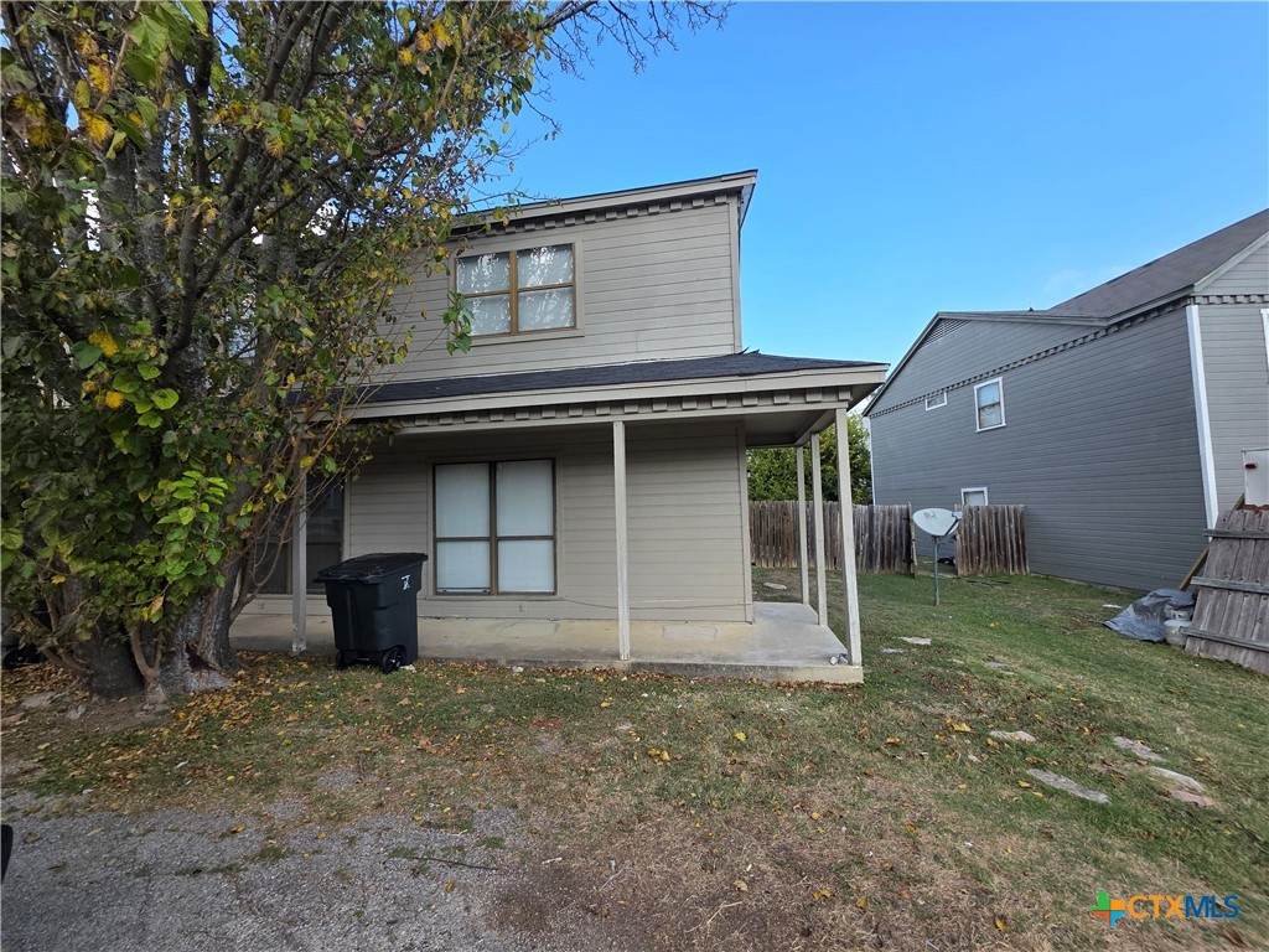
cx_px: 634
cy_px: 476
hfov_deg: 106.2
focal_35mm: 13
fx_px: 477
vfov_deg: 89.9
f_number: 1.9
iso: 40
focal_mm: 2.2
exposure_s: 1/697
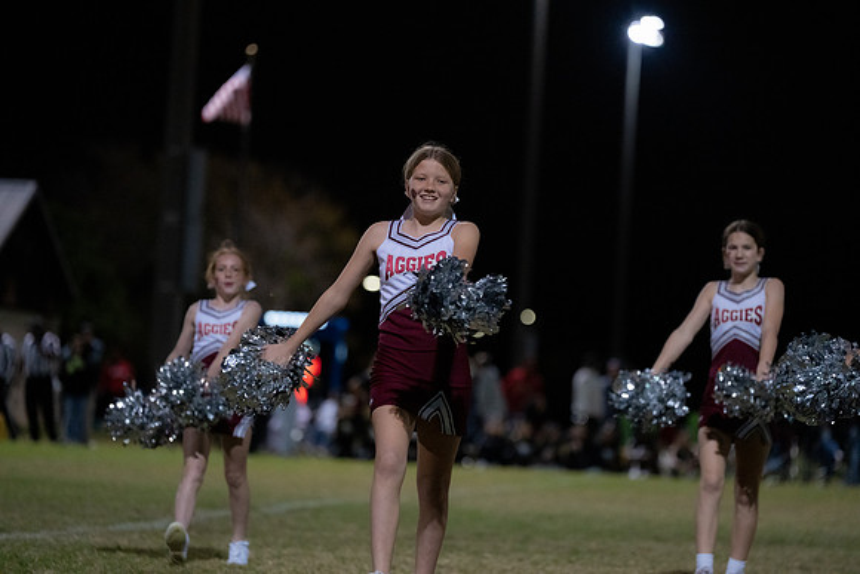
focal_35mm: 153
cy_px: 287
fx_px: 3656
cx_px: 430
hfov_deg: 13.4
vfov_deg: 9.0
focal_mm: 153
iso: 8000
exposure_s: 1/800
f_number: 2.8
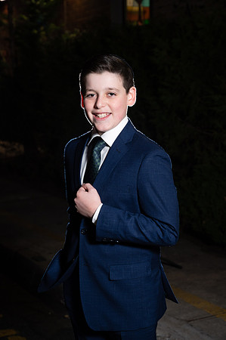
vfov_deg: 32.4
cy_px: 170
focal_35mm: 62
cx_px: 113
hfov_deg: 21.9
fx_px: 585
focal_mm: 62
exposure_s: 1/100
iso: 1000
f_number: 6.3
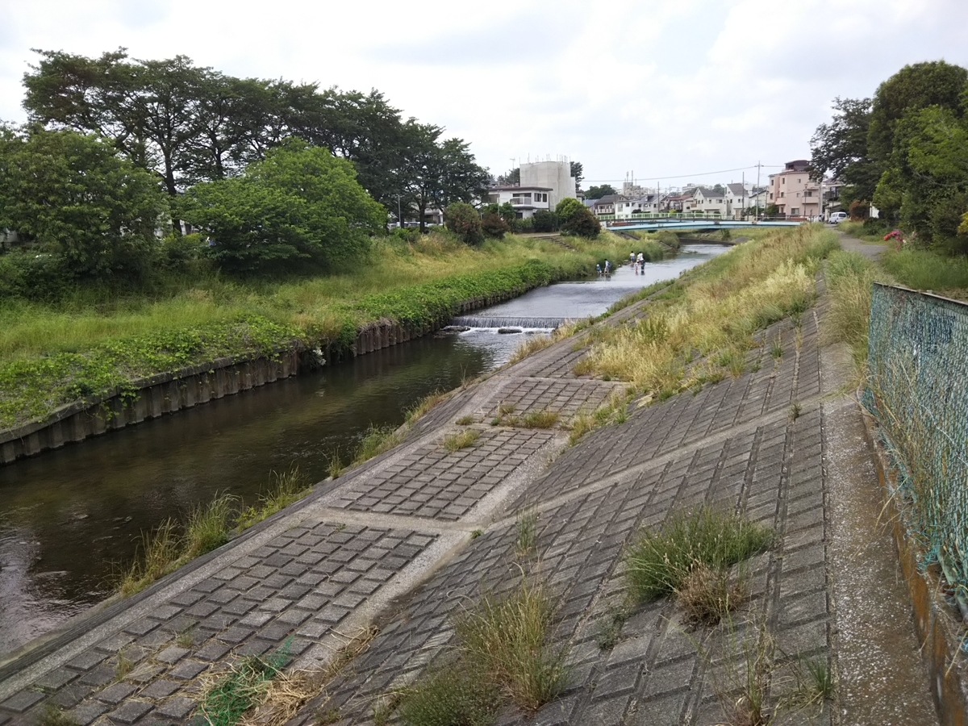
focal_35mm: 30
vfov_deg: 46.8
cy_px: 363
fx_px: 839
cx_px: 484
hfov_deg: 60.0
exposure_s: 1/605
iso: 20
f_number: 2.2
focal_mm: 4
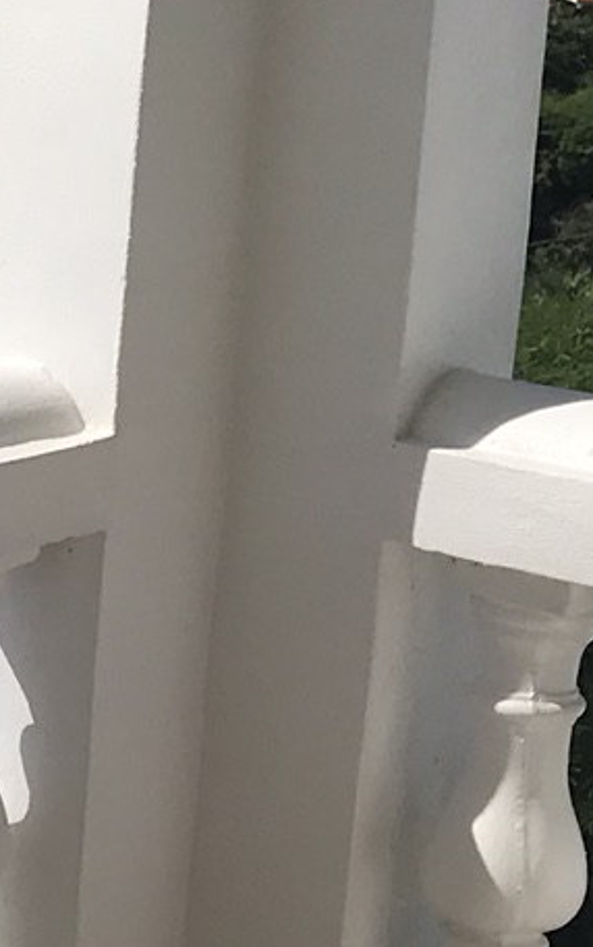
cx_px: -885
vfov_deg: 15.7
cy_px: 553
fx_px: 3436
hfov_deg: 8.8
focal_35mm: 133
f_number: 1.8
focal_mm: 3.99
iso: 20
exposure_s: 1/5319
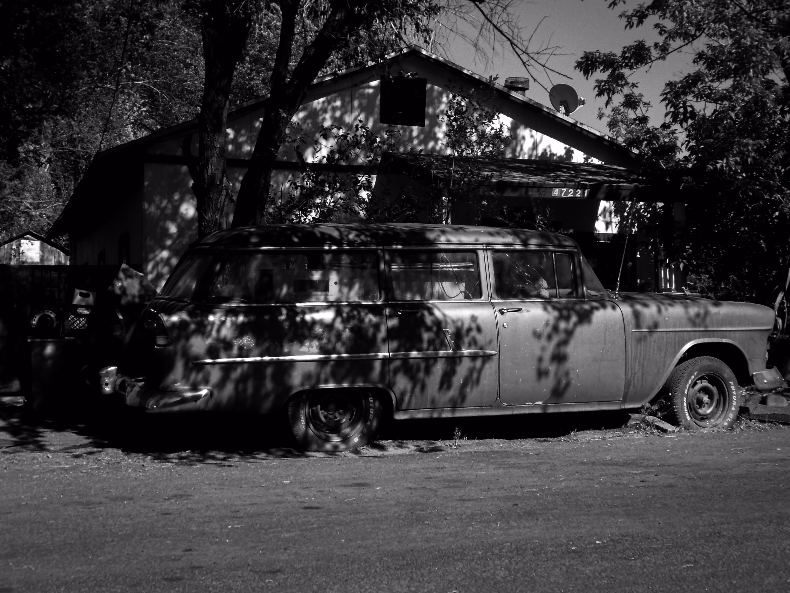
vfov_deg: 29.1
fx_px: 1141
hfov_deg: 38.2
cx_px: 395
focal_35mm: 50
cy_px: 296
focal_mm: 8.9
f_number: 4
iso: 200
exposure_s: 1/1500
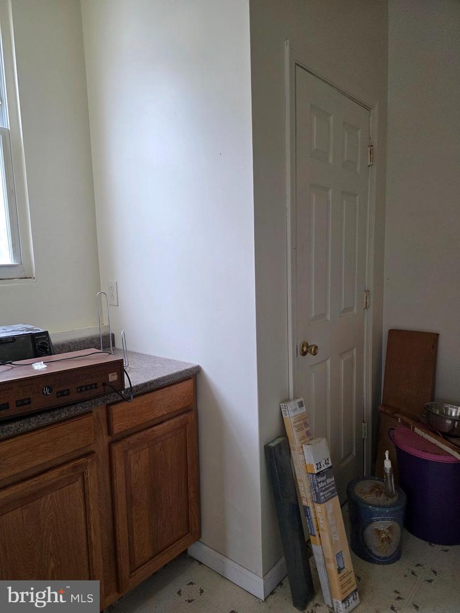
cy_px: 306
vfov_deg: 73.9
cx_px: 230
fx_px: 408
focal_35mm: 23
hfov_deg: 58.9
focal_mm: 6.3
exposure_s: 1/120
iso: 200
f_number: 1.7
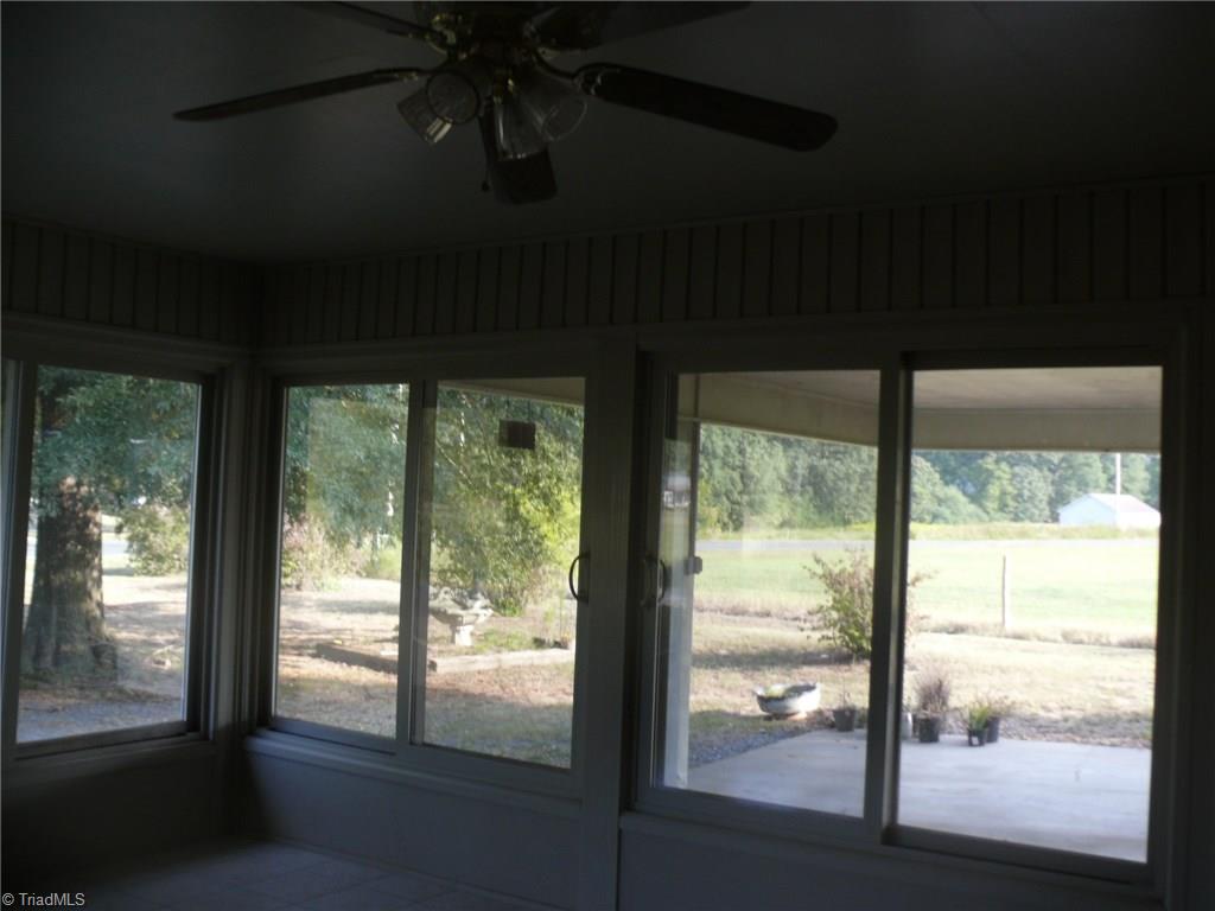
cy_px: 456
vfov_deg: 38.7
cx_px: 608
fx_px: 1299
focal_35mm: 37
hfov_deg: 50.1
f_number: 3.2
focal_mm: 7.7
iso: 100
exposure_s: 1/100
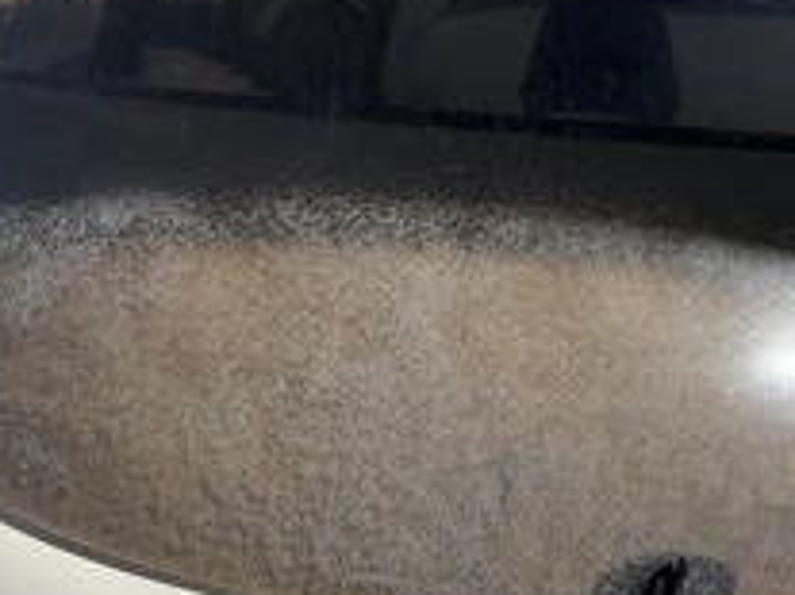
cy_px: 395
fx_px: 1285
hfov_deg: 34.2
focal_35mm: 56
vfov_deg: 25.9
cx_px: 488
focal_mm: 3
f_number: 1.8
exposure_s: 1/4785
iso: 25
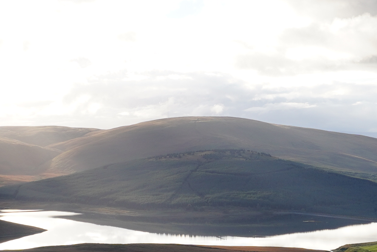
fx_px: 1215
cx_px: 195
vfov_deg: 11.8
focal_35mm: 116
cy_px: 185
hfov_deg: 17.6
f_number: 5
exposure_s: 1/320
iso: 100
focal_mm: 16
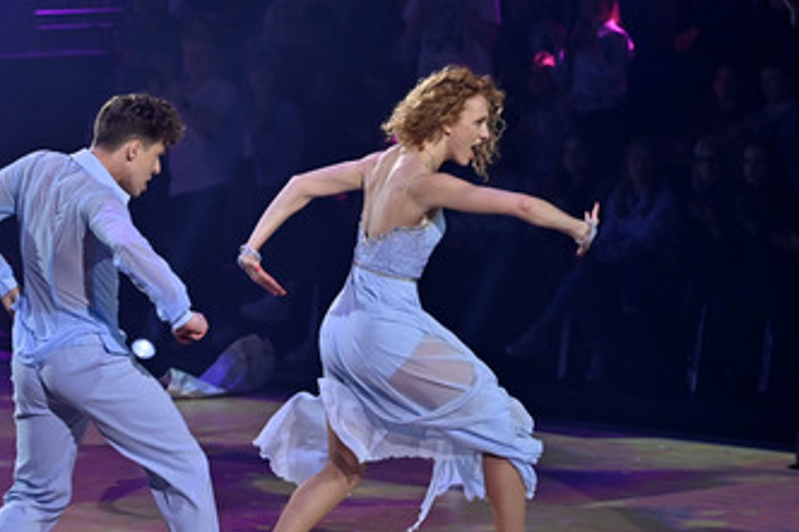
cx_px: 278
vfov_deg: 11.7
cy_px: 356
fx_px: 2595
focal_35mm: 117
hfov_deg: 17.5
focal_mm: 86
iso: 1250
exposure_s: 1/640
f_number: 4
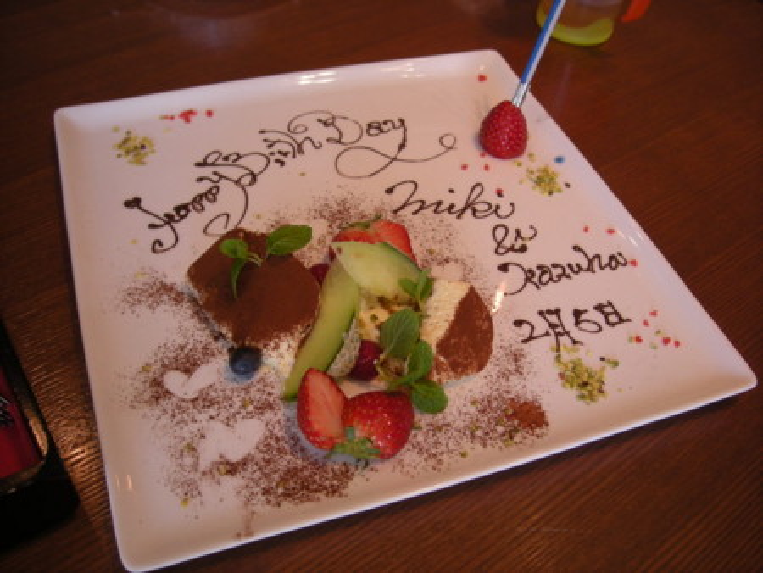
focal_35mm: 35
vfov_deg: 40.7
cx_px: 382
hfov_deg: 52.6
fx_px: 772
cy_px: 286
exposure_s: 1/52.8
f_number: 2.8
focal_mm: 5.7
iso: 82
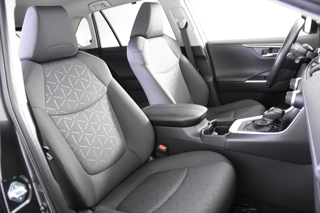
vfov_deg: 43.6
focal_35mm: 30
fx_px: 267
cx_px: 160
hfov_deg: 61.9
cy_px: 106
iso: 4500
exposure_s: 1/30
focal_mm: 20
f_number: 2.8
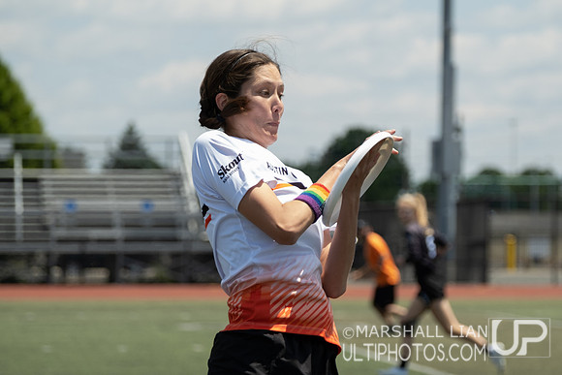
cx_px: 330
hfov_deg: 11.6
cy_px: 222
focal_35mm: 177
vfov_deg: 7.8
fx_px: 2761
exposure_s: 1/1600
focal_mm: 90.6
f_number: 2.8
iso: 125
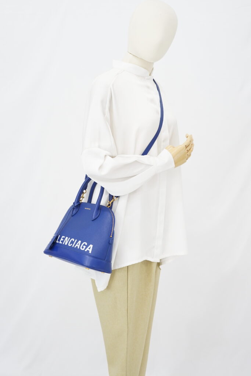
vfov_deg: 39.6
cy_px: 188
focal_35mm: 50
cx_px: 126
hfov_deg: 27.0
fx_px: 523
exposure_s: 1/8
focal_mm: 50
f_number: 6.3
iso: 640
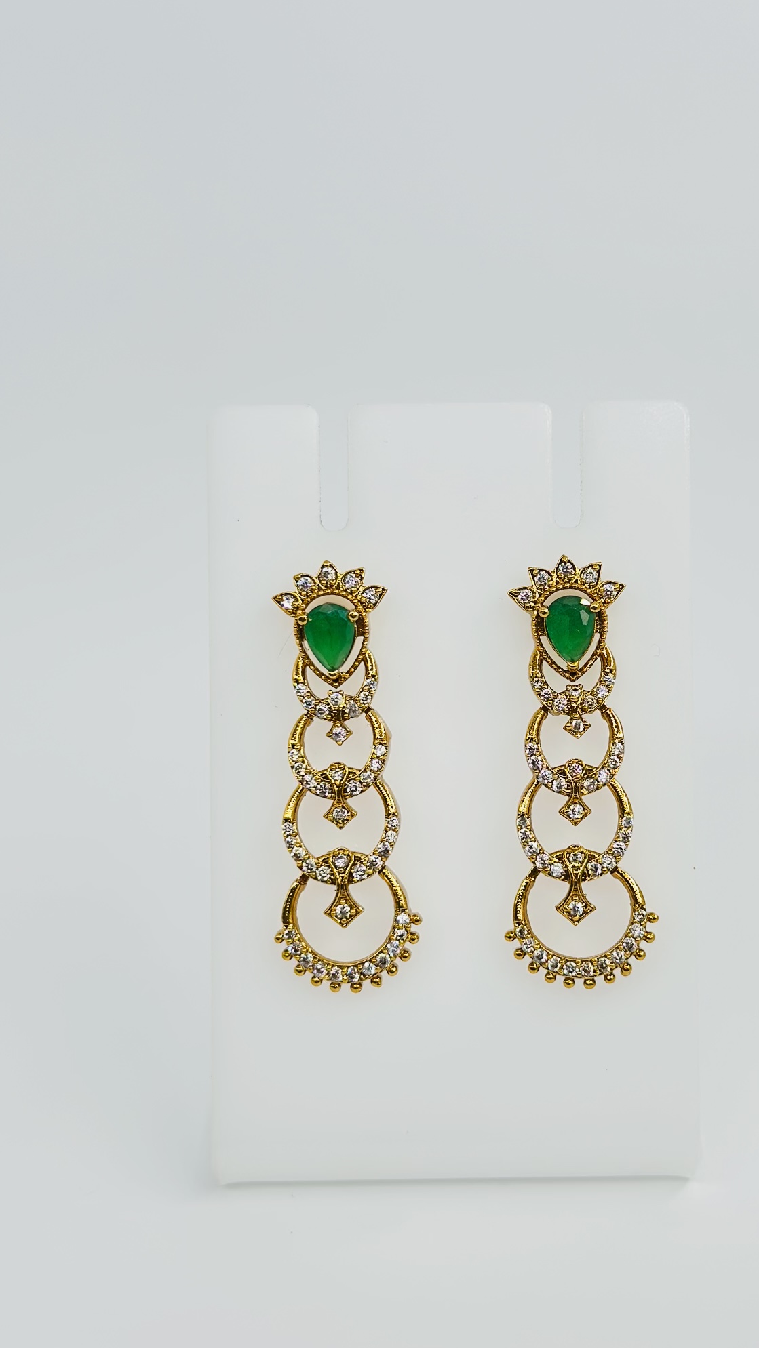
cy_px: 669
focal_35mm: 53
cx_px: 475
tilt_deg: -20.1
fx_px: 1896
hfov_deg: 22.6
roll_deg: +0.1
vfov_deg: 39.2
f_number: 1.78
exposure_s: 1/672
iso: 80
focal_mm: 6.86
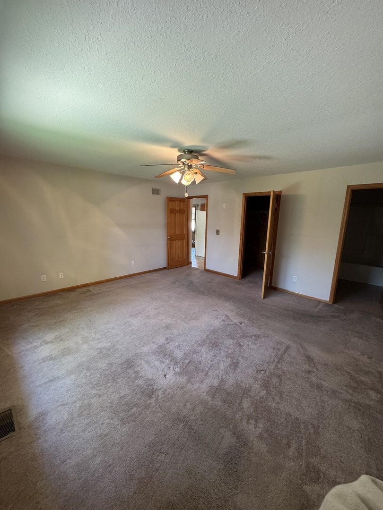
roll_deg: -1.8
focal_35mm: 14
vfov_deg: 102.1
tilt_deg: -11.4
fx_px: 207
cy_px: 255
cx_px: 192
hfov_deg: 85.7
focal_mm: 2.22
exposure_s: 1/60
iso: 320
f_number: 2.2
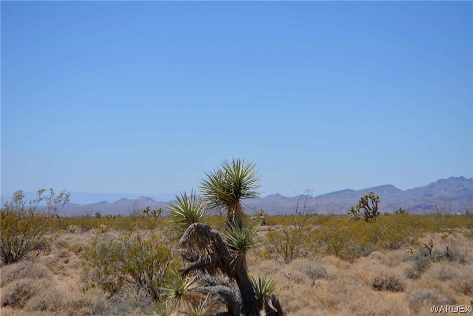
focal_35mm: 82
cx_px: 236
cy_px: 158
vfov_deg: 16.6
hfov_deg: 24.6
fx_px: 1084
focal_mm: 55
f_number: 7.1
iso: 400
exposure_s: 1/2000
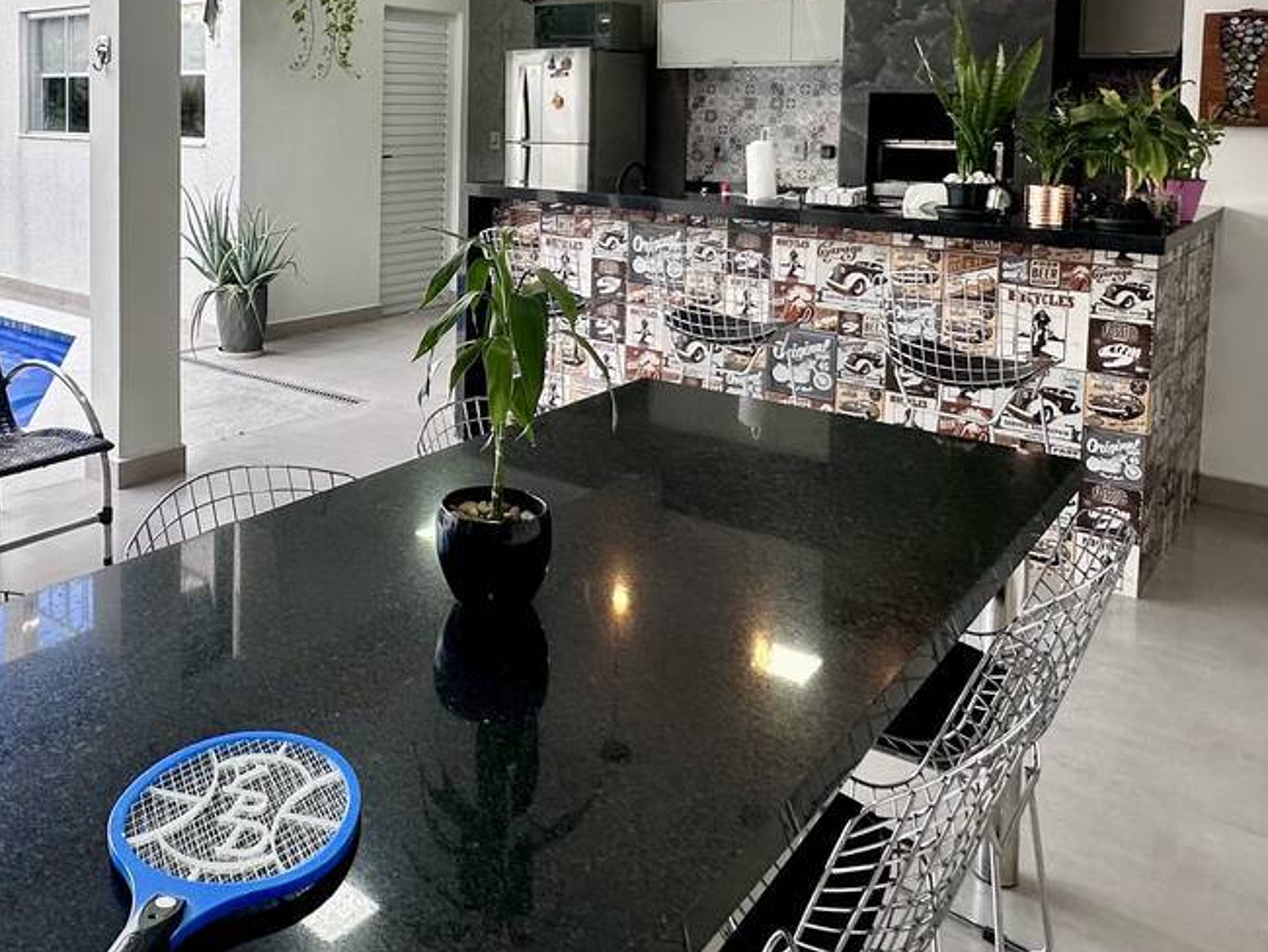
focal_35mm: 31
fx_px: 1136
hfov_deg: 56.8
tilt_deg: -2.4
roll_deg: -1.2
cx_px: 402
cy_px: 183
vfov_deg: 43.3
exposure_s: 1/120
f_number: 2.2
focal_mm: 2.22
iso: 50
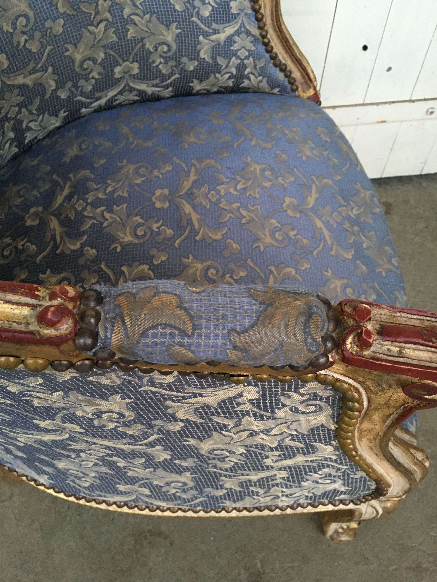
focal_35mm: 29
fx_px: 488
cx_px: 218
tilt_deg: -54.5
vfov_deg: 61.7
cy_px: 291
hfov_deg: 48.2
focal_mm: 4.15
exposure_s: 1/20
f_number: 2.2
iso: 200
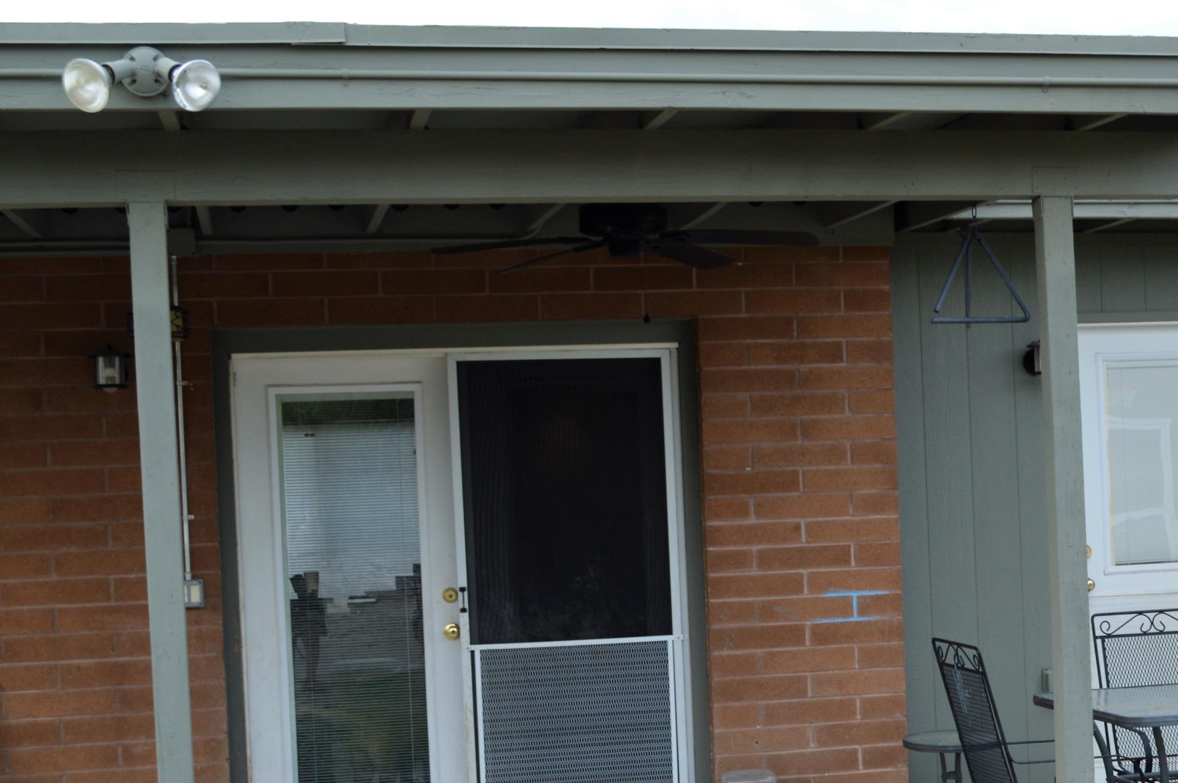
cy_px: 585
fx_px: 2125
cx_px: 878
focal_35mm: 65
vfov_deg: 20.7
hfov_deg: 30.5
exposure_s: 1/125
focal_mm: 26
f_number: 5.6
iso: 160
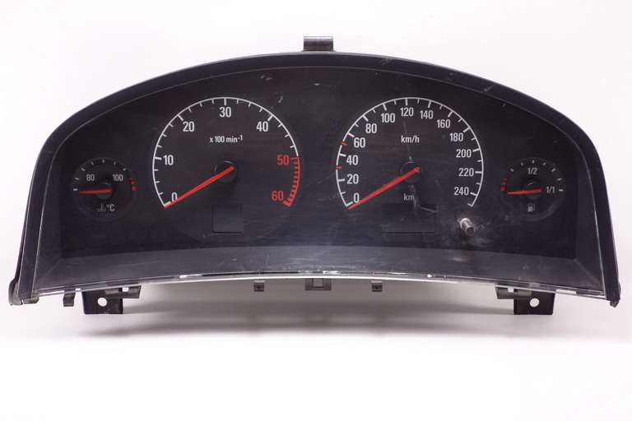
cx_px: 316
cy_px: 210
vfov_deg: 20.3
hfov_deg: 30.1
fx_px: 1176
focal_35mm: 67
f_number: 4
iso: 640
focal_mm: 25.02
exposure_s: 1/80
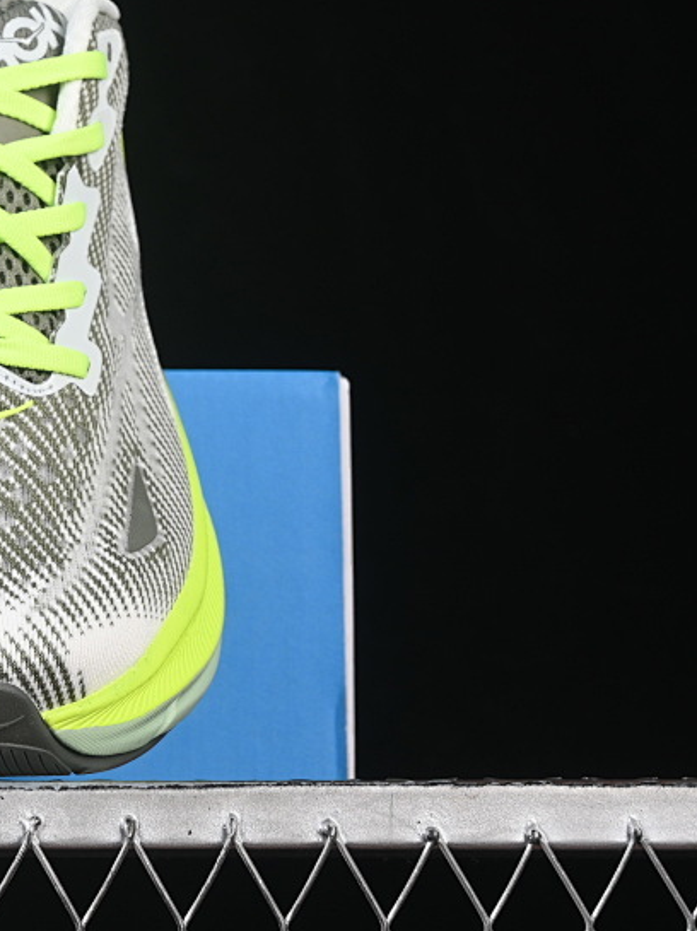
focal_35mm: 143
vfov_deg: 13.8
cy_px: 398
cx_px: -220
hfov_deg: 10.1
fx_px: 3844
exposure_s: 1/80
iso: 160
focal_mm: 50
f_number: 7.1
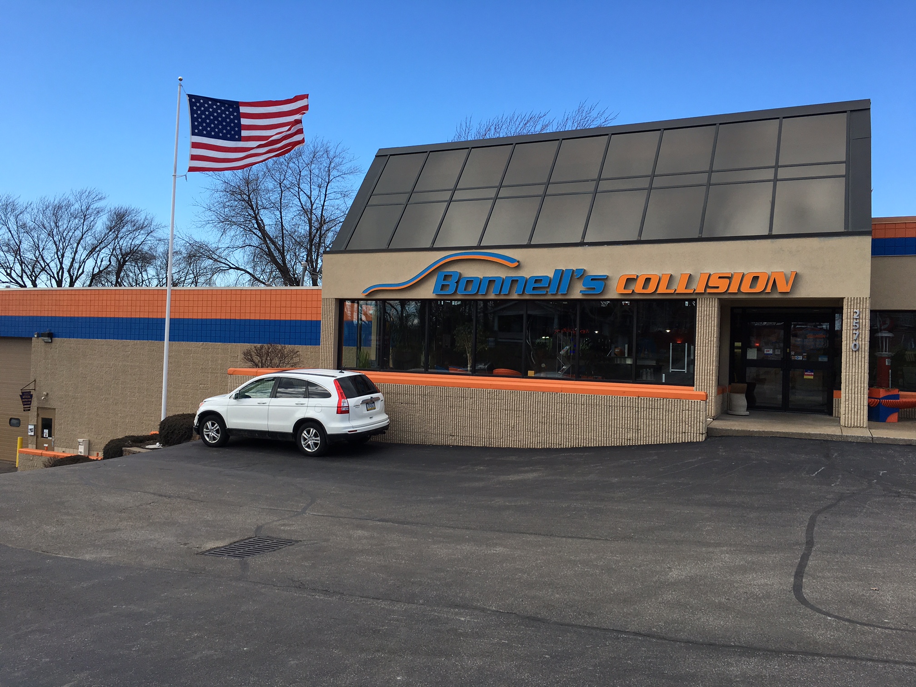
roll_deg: -2.7
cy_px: 344
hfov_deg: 61.7
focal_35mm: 29
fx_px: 767
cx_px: 458
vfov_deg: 48.2
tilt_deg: +1.5
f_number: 2.2
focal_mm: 4.15
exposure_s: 1/999
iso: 25
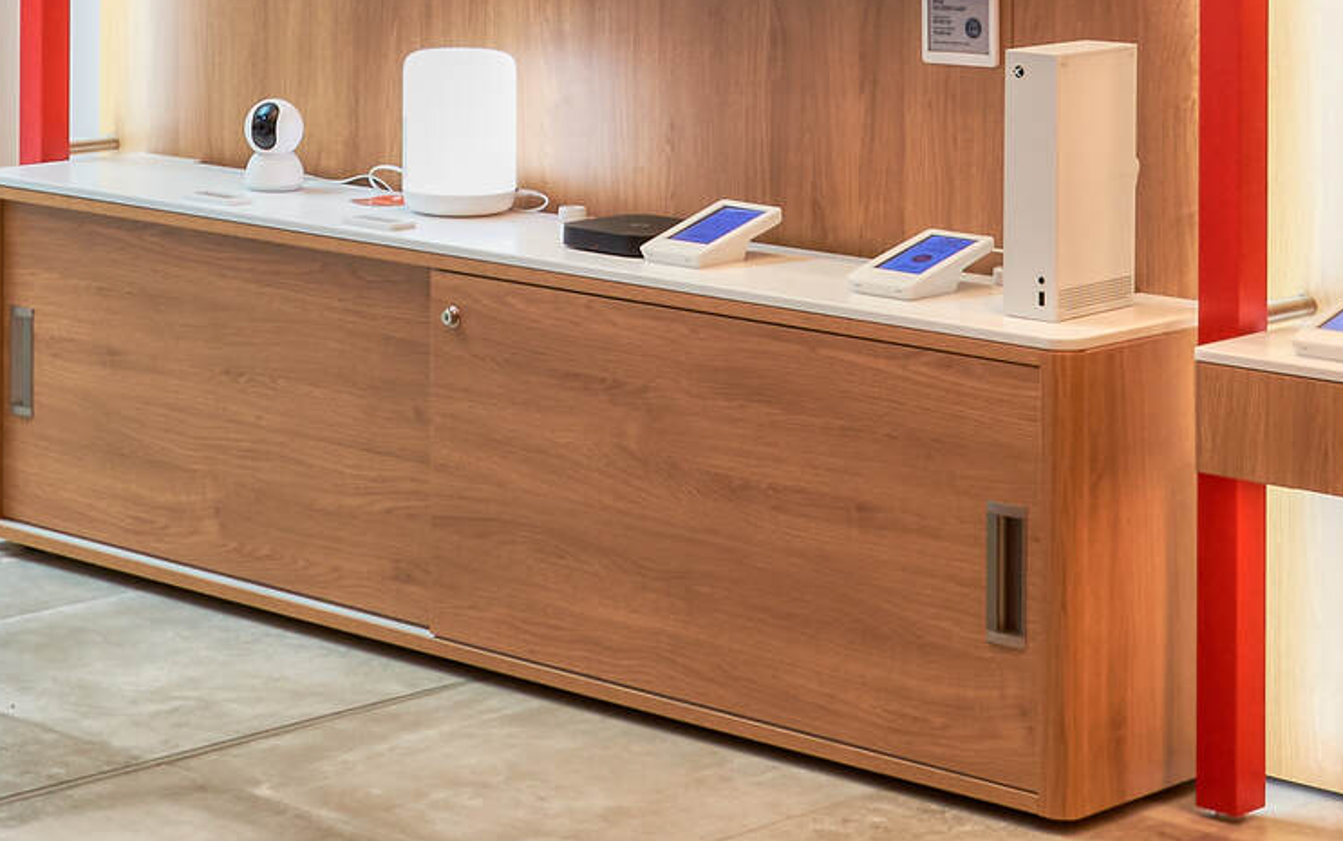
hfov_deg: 20.9
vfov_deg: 12.7
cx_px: 468
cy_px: -289
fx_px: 3625
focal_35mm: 99
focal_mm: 24
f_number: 8
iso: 280
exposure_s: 1/30
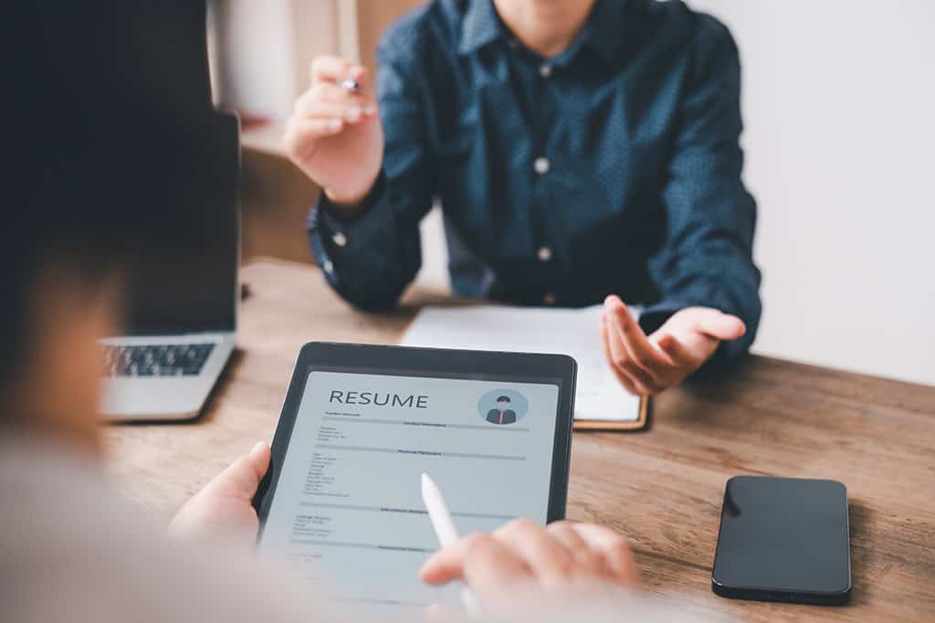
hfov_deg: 39.6
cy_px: 312
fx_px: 1298
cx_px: 468
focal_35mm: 50
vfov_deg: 27.0
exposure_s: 1/180
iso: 200
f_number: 3.3
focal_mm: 50
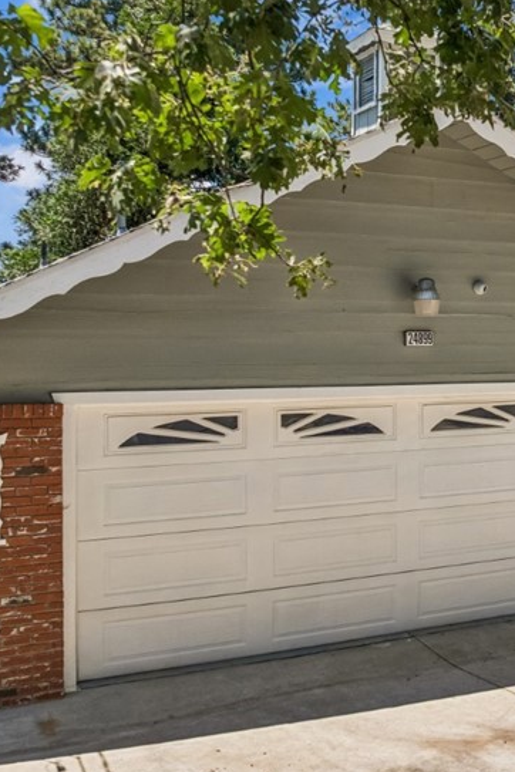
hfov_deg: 26.6
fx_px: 1008
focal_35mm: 47
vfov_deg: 41.9
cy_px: 357
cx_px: 552
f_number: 2.8
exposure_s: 1/60
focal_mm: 12.3
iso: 110
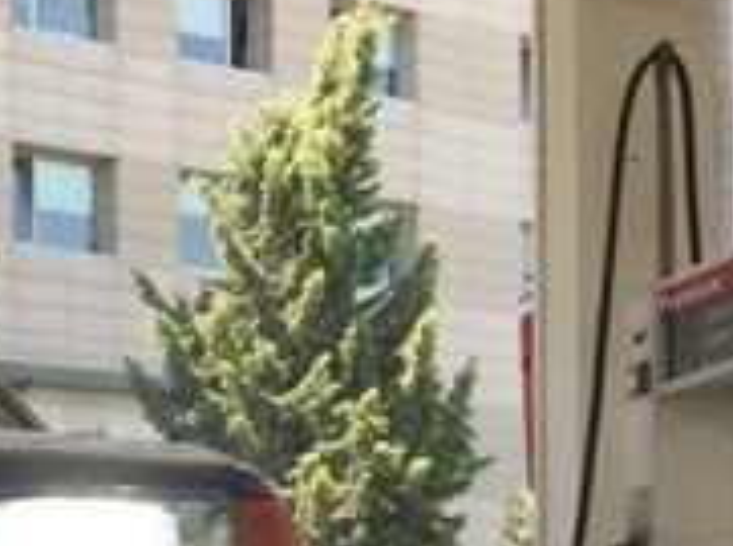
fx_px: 2240
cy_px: 872
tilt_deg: -1.9
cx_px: -381
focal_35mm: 106
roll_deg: +0.6
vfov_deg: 13.0
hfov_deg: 16.8
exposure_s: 1/203
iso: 32
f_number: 2.2
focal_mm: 4.15
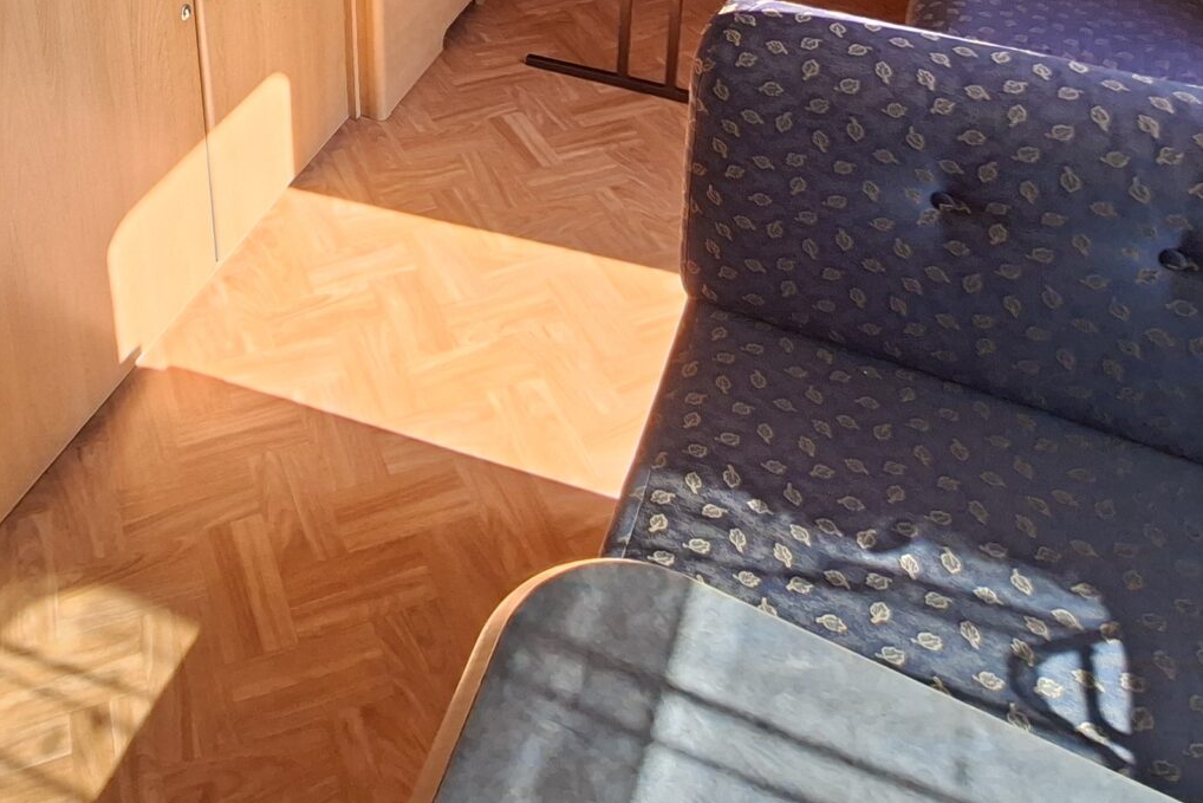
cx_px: 300
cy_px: -235
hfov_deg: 53.3
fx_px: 1136
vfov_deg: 30.7
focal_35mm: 34
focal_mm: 1.74
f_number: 2.2
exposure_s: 1/325
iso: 40
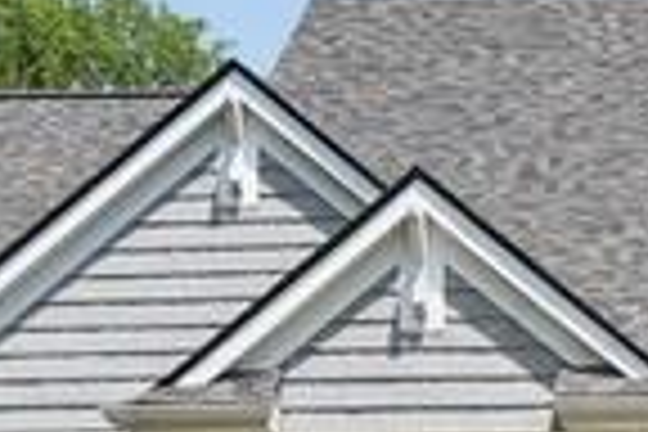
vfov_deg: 12.1
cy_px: 274
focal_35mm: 113
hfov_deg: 16.9
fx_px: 2034
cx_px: 886
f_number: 7.1
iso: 640
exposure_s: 1/1000
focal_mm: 10
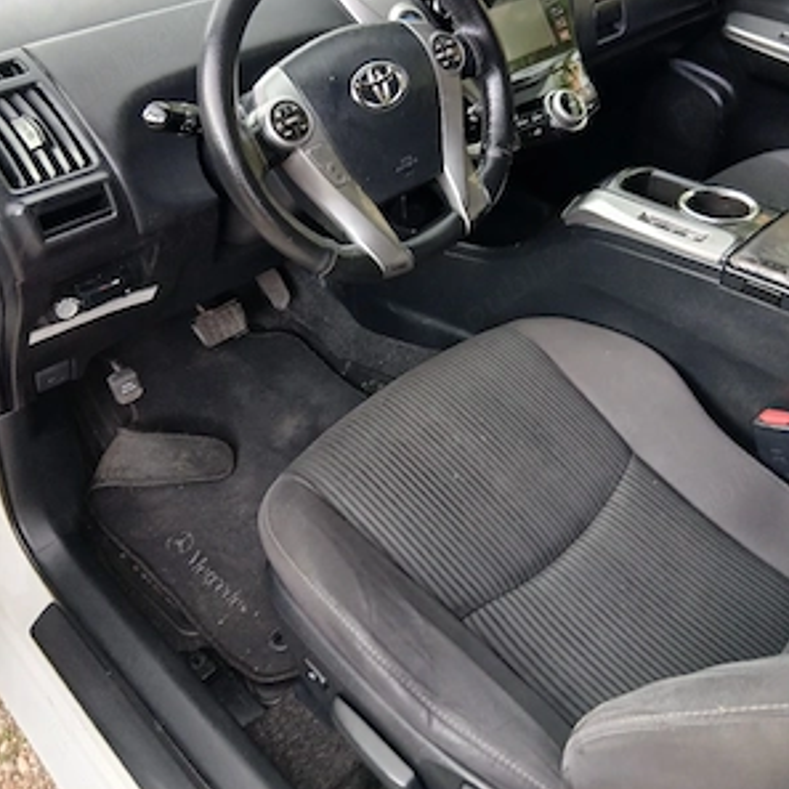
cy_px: 298
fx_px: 799
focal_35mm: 31
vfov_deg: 52.0
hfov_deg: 52.5
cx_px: 393
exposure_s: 1/50
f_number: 1.8
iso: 250
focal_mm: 3.98
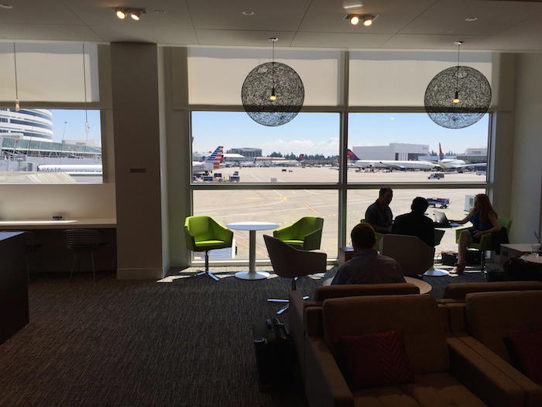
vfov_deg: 48.2
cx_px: 271
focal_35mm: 29
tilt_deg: -4.8
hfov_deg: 61.7
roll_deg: -0.6
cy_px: 204
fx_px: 454
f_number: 2.2
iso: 32
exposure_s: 1/719
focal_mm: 4.15
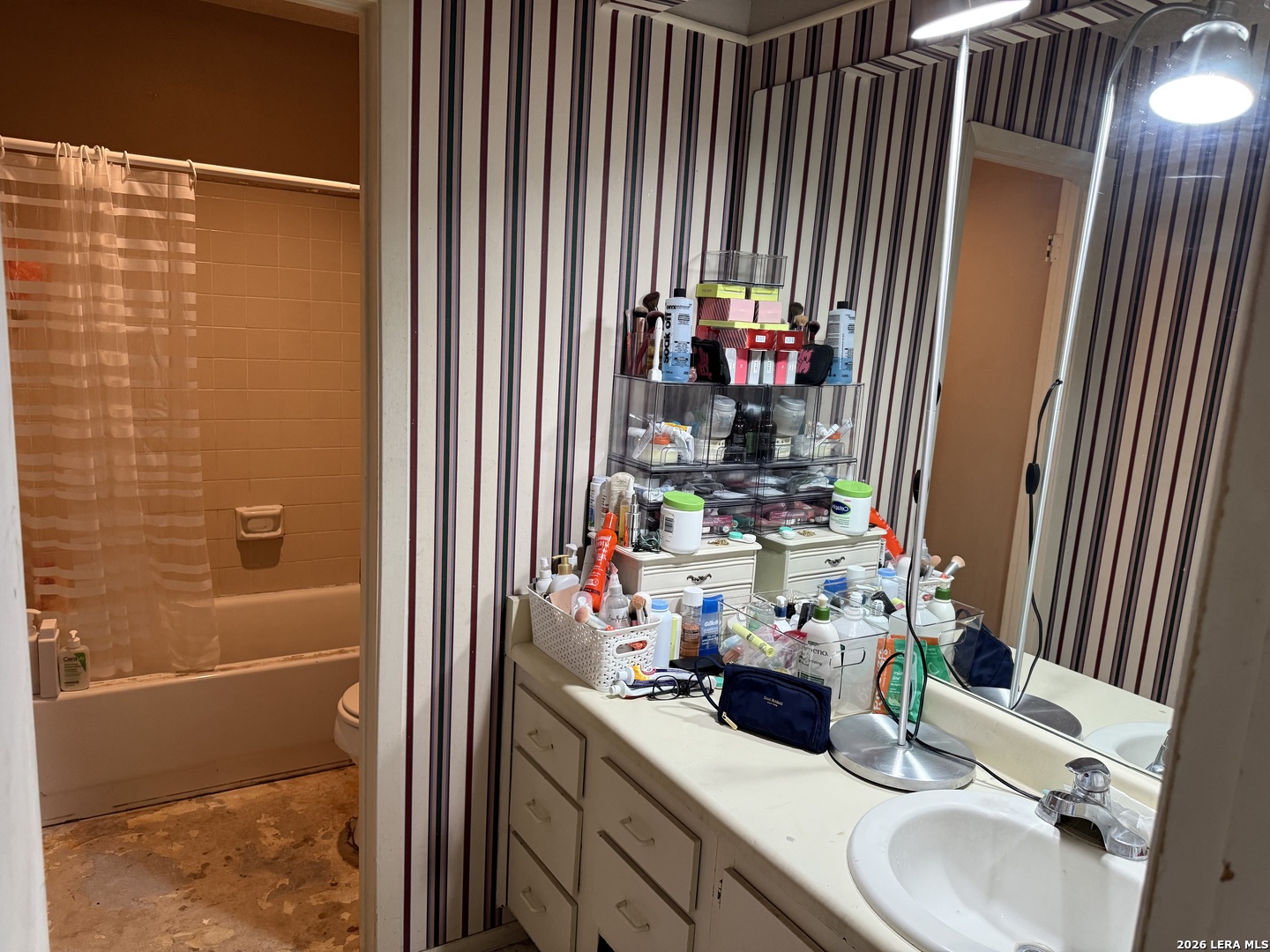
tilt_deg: -10.7
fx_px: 881
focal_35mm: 24
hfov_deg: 71.6
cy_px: 476
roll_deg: -3.4
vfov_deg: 56.8
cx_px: 635
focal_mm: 6.76
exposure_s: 1/60
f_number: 1.78
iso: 250
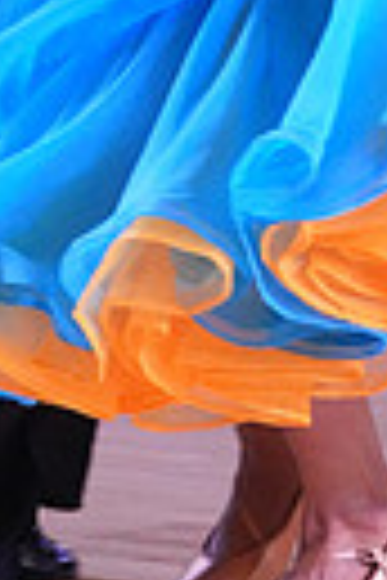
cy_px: -436
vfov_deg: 2.3
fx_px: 14447
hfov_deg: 1.5
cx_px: 110
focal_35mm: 896
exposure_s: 1/320
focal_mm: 200
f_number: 7.1
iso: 10000
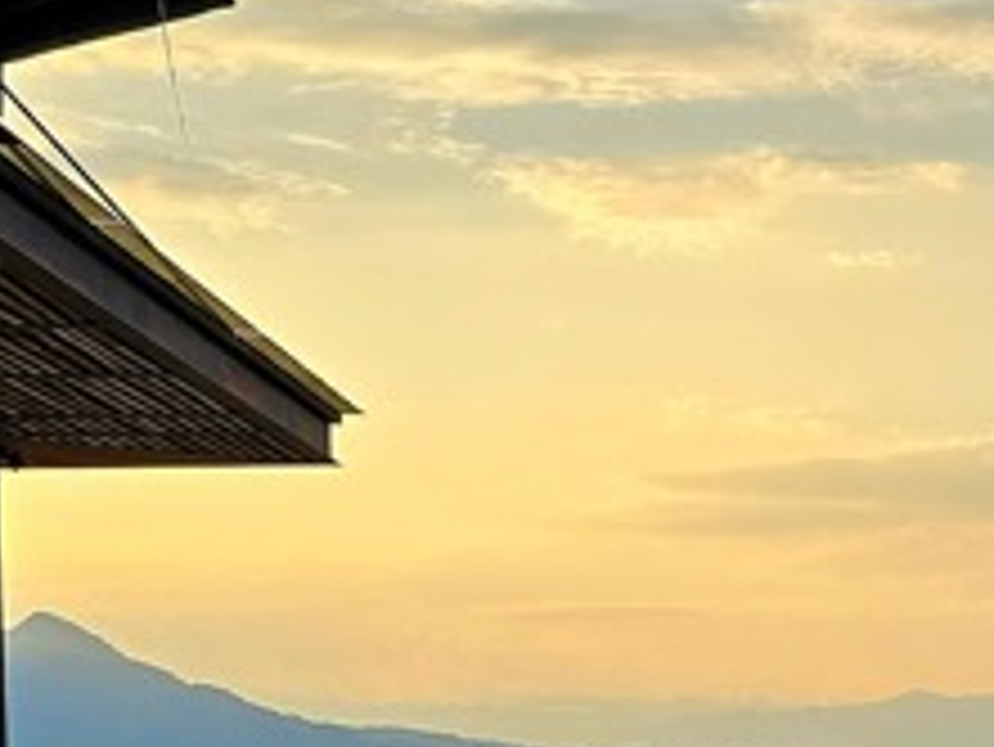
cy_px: 1035
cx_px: 828
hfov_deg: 15.6
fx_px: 3591
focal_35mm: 125
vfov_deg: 11.5
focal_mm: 6.3
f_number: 1.7
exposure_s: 1/345
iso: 12
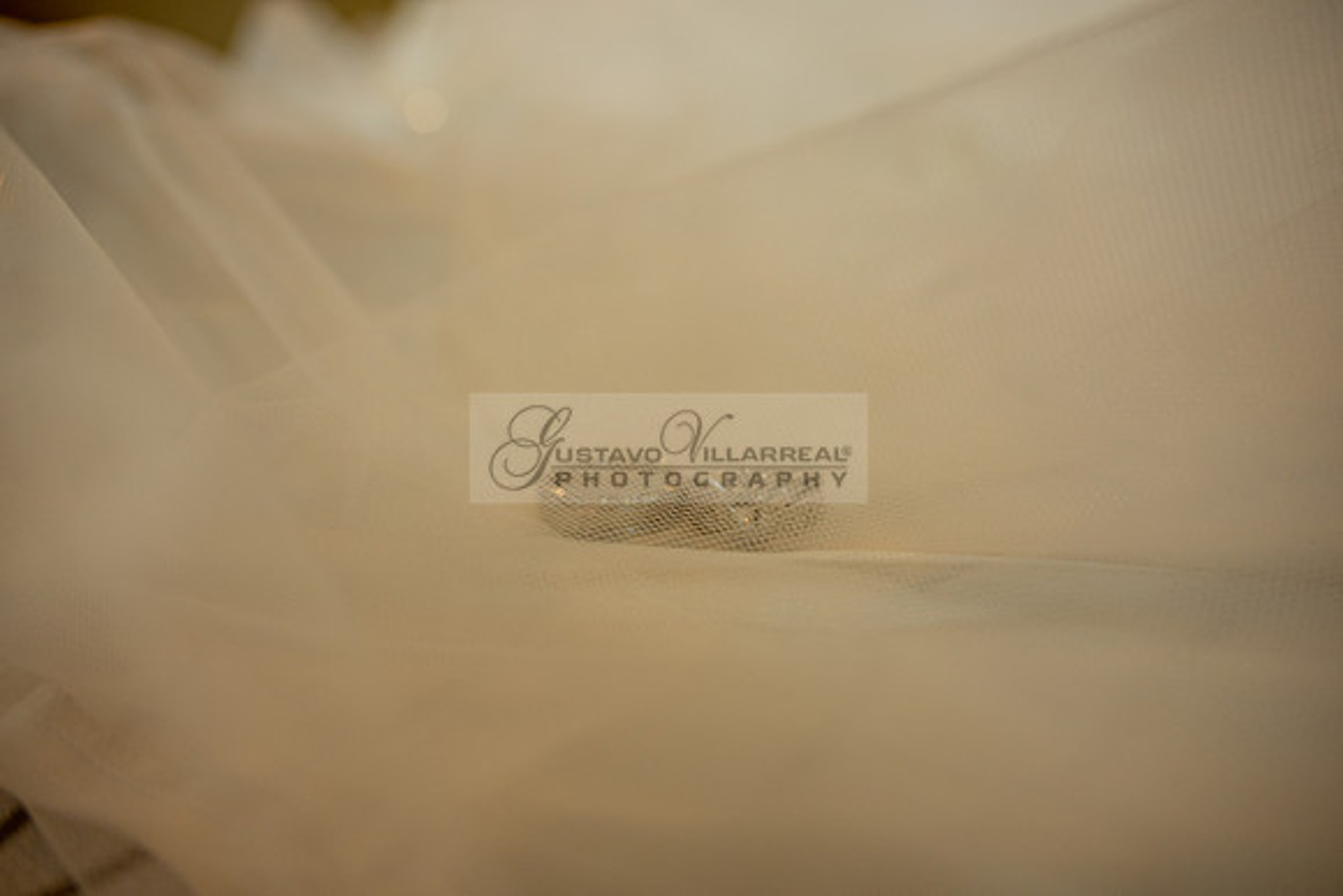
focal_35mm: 28
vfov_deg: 46.4
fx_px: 1045
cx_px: 672
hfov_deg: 65.5
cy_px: 448
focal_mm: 28
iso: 800
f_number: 4
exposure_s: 1/80
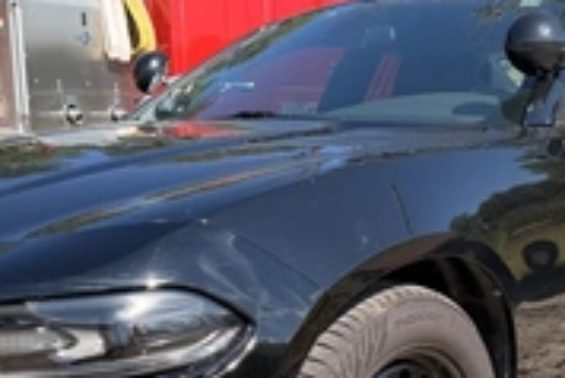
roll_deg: +2.2
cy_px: 340
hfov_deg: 35.6
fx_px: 880
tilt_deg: -14.0
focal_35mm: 56
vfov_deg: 23.6
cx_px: 279
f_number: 1.78
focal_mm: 6.76
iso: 80
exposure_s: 1/2703
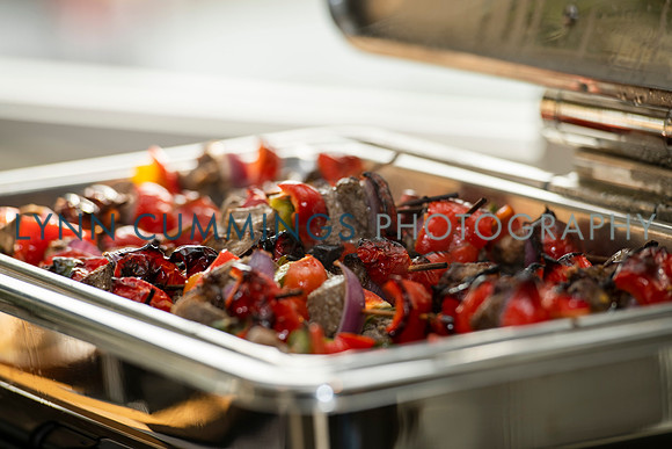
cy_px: 224
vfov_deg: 6.5
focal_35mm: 211
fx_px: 3938
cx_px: 342
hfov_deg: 9.8
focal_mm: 200
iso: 160
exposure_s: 1/125
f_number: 3.5
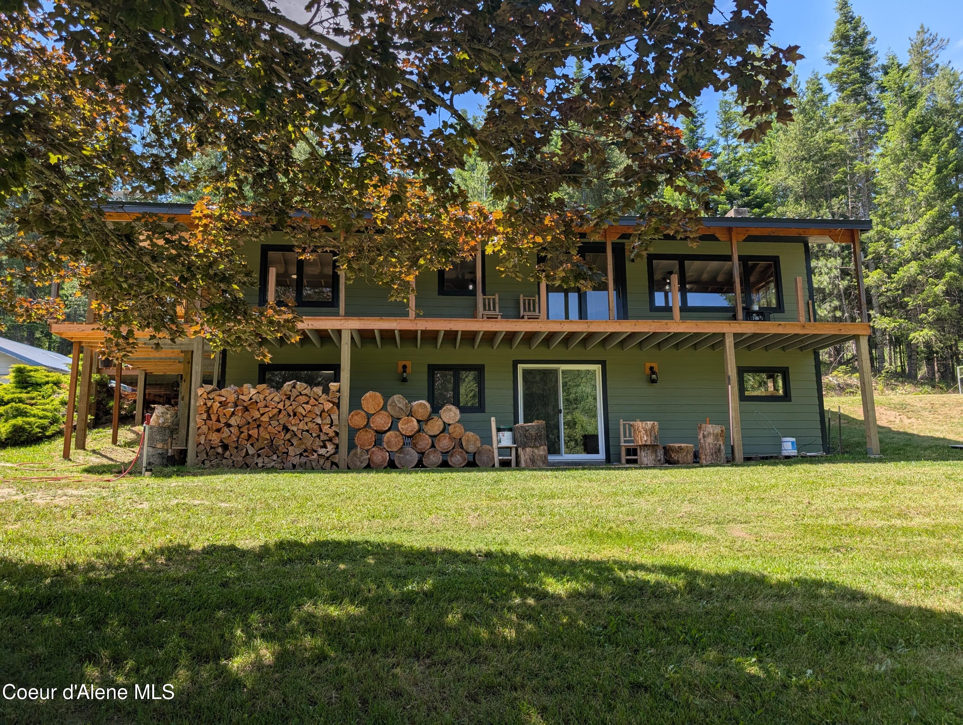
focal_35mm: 24
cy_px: 362
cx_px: 482
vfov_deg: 56.9
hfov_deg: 71.5
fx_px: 669
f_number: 1.68
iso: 19
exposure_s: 1/3610
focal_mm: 6.9
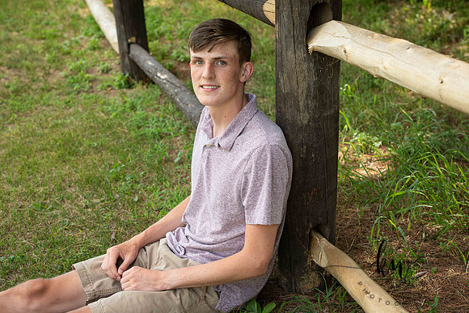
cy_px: 156
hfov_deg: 27.0
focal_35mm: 75
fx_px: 977
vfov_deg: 18.2
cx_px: 234
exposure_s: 1/200
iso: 400
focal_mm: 75
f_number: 5.6
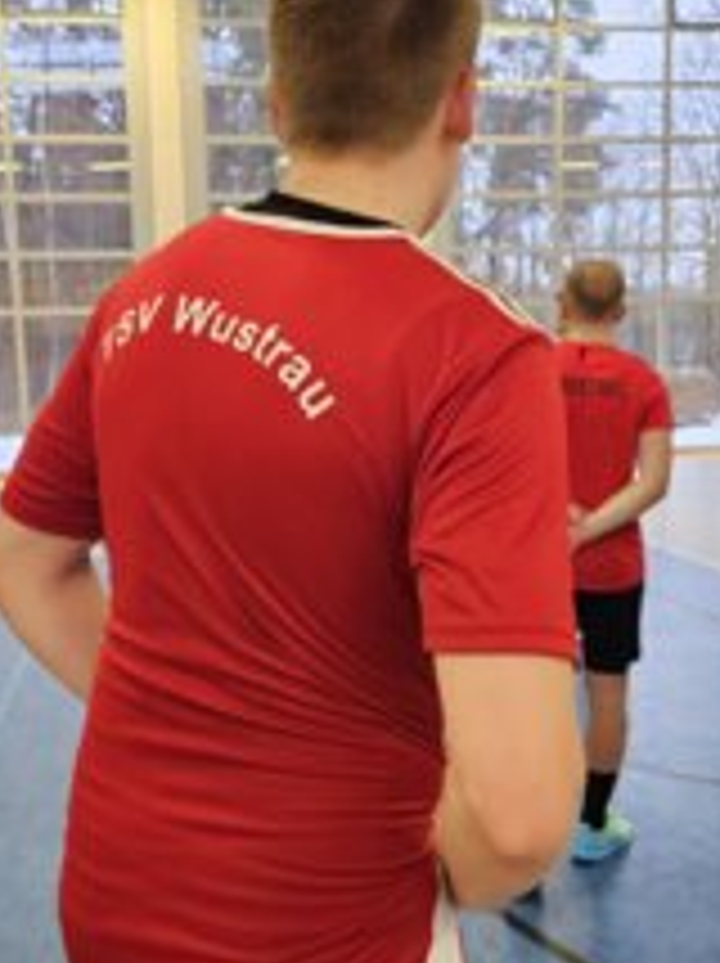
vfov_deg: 43.8
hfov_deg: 33.5
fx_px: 1195
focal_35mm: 43
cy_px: 531
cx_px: 342
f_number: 1.8
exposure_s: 1/100
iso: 640
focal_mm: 5.4
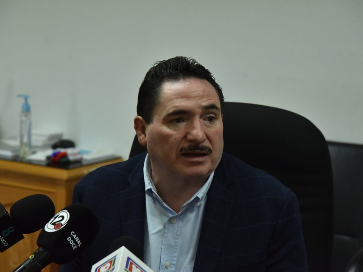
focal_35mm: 122
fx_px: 1279
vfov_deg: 12.1
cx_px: 186
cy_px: 136
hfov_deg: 16.1
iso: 1600
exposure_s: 1/125
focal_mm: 112
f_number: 5.6
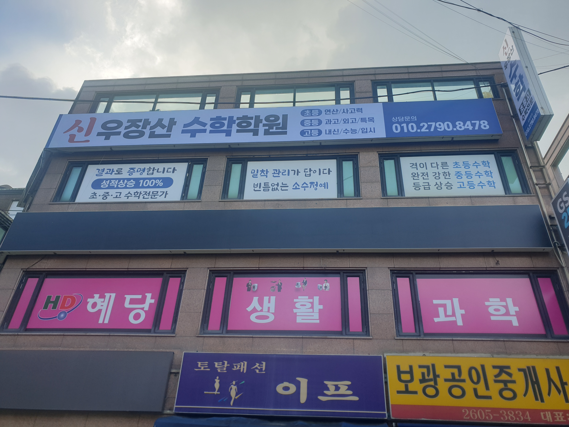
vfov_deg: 53.1
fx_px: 427
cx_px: 284
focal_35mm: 26
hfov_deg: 67.3
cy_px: 214
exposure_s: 1/533
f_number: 2.4
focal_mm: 4.3
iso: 50
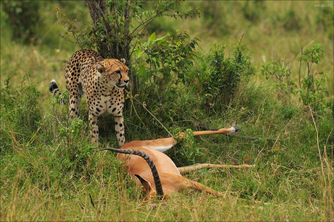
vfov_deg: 4.8
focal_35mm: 285
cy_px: 111
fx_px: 2642
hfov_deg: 7.2
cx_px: 167
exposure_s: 1/6400
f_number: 3.2
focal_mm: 190
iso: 500
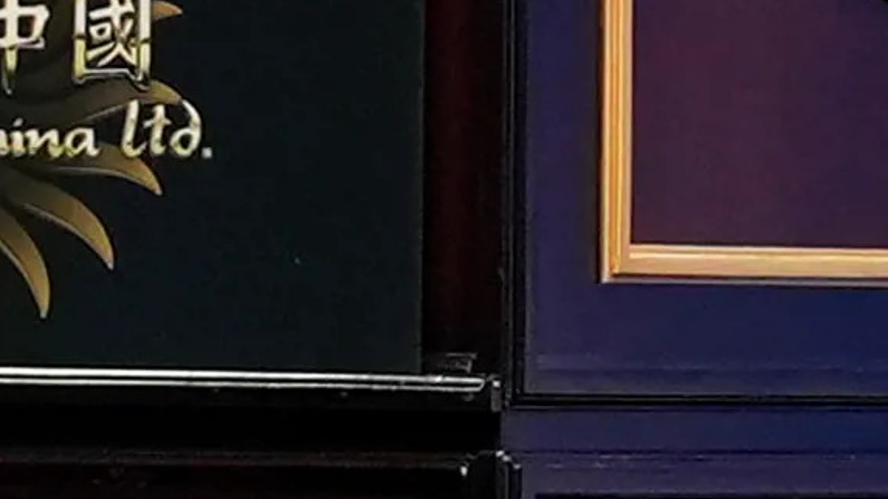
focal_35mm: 158
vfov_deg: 7.5
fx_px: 3719
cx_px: 499
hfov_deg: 13.6
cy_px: -293
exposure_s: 1/100
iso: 1000
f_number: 4
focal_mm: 48
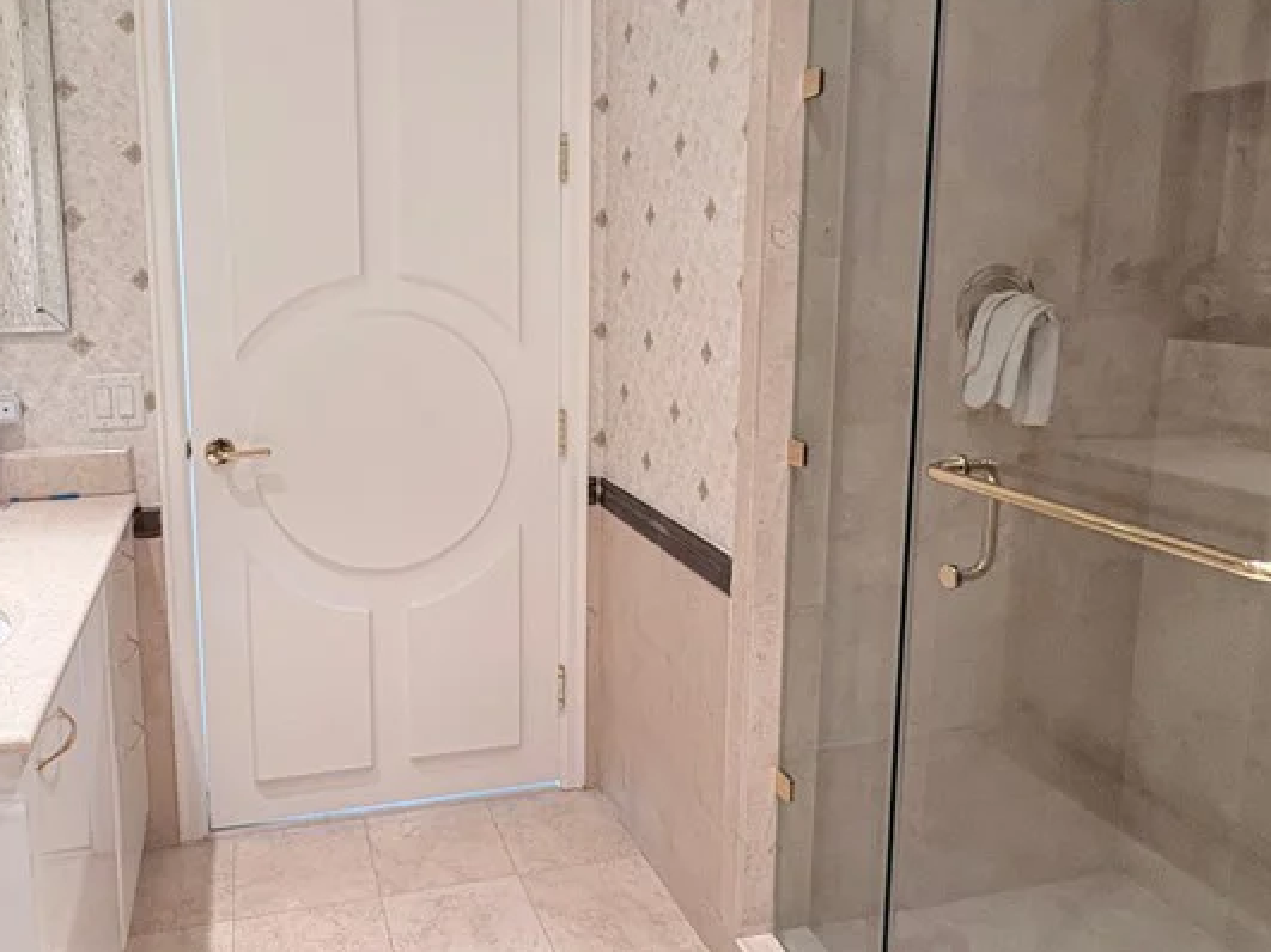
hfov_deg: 64.4
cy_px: 390
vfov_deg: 51.1
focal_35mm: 27
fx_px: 991
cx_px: 479
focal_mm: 2.22
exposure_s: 1/60
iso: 250
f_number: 2.2
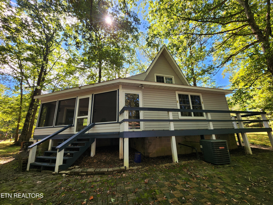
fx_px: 103
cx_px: 136
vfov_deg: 89.9
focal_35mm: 13
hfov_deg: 106.2
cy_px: 102
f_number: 2.2
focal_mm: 2.2
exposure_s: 1/153
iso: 50
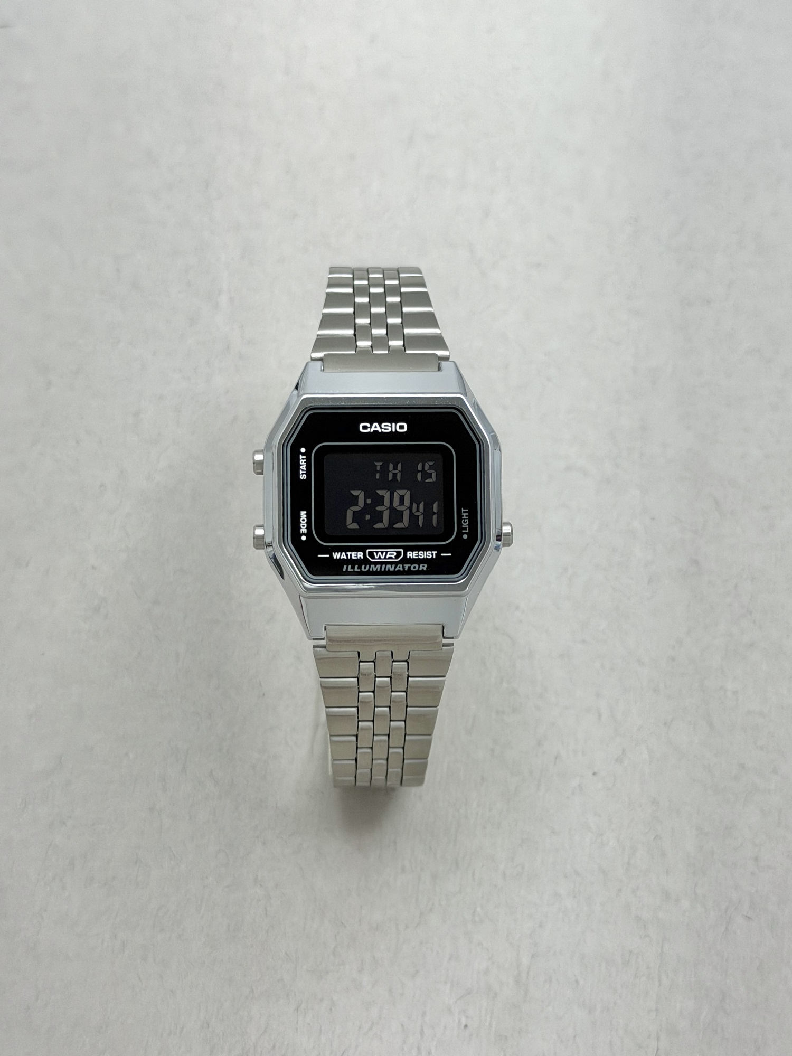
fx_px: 1464
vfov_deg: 39.7
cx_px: 396
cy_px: 528
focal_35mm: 48
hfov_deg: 30.3
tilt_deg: -67.3
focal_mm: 6.76
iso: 64
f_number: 1.78
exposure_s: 1/249
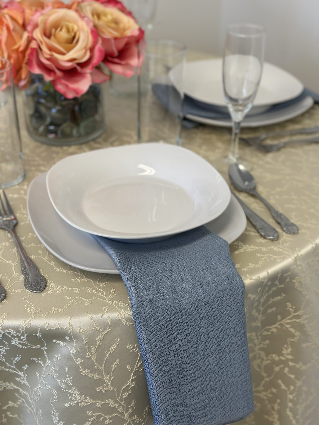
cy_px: 212
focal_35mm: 48
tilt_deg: -31.4
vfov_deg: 39.7
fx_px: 590
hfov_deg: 30.3
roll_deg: -1.0
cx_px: 160
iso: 64
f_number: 1.78
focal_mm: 6.86
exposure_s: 1/124
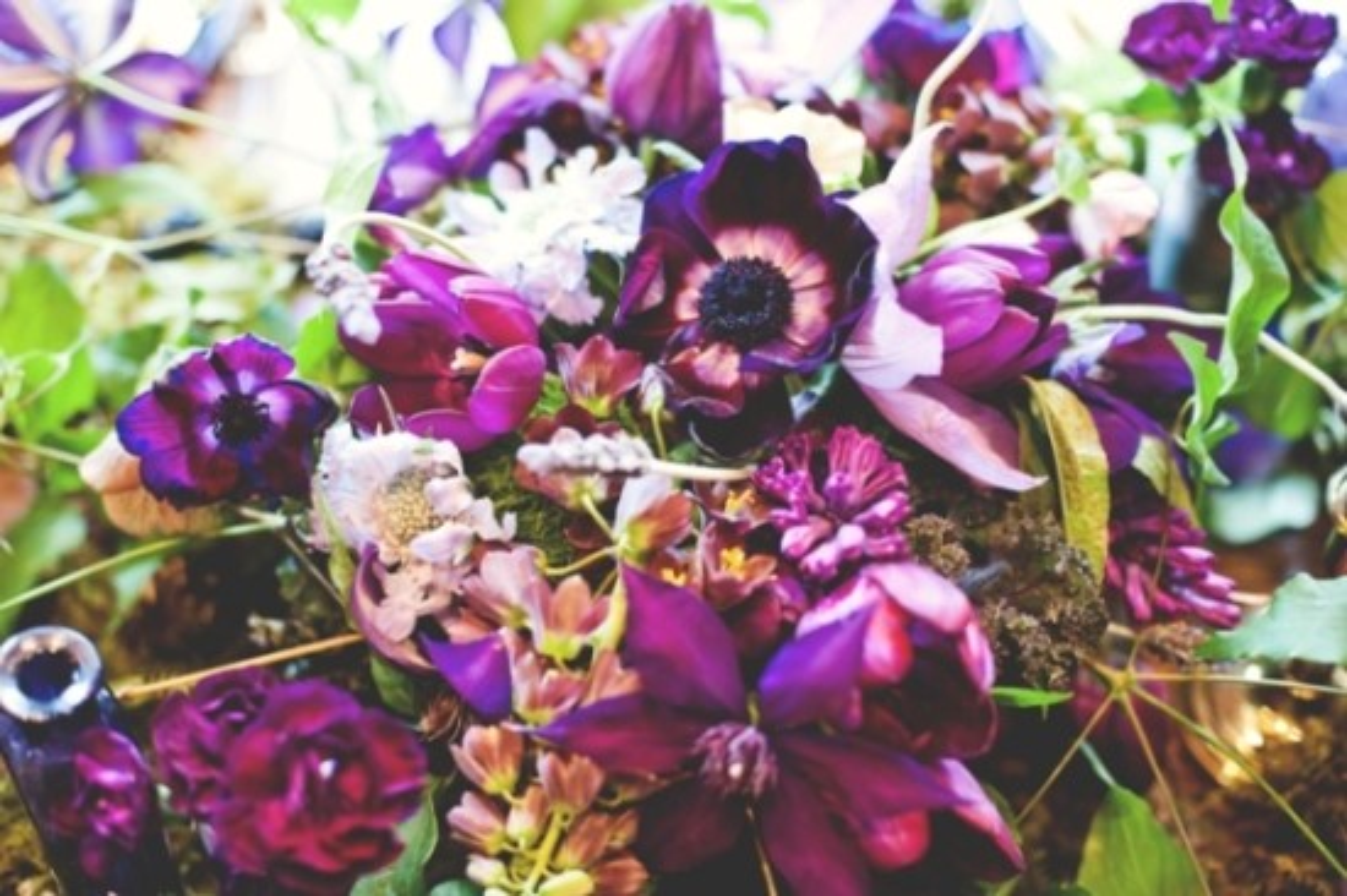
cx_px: 674
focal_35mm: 50
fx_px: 1870
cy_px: 448
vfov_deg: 27.0
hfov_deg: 39.6
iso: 1250
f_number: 2.2
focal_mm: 50
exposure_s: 1/125
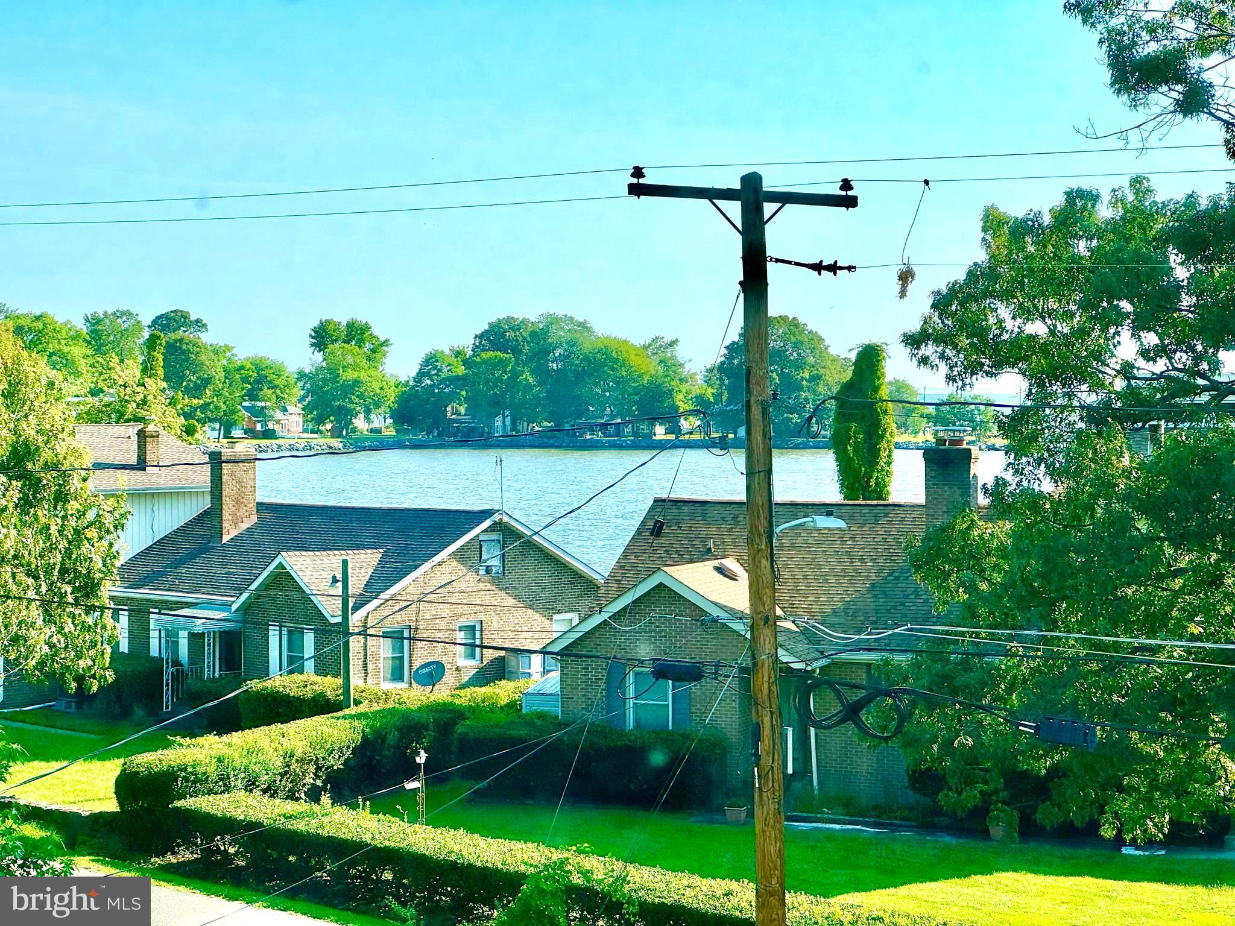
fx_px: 2747
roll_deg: -0.2
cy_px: 463
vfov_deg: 19.1
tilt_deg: -2.5
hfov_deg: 25.3
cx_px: 618
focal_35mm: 77
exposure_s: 1/673
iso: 25
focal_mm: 9
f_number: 2.8
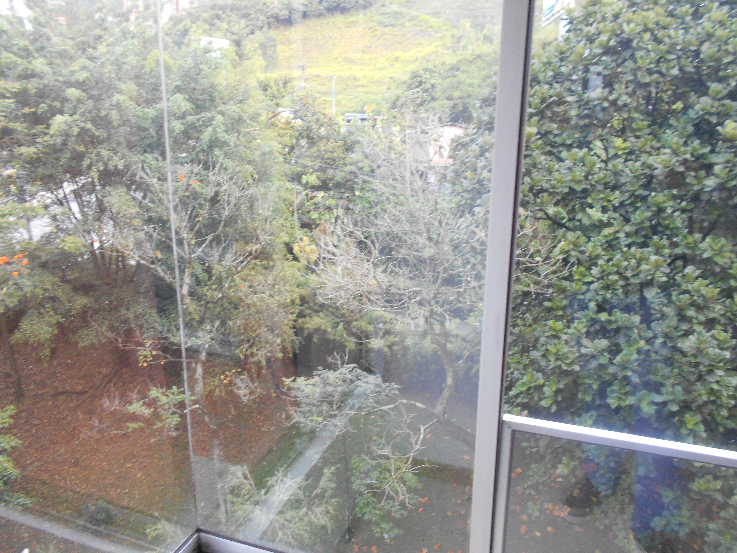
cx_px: 368
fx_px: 554
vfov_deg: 53.1
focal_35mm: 26
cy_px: 276
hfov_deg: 67.3
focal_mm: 4.6
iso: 220
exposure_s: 1/30
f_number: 3.2
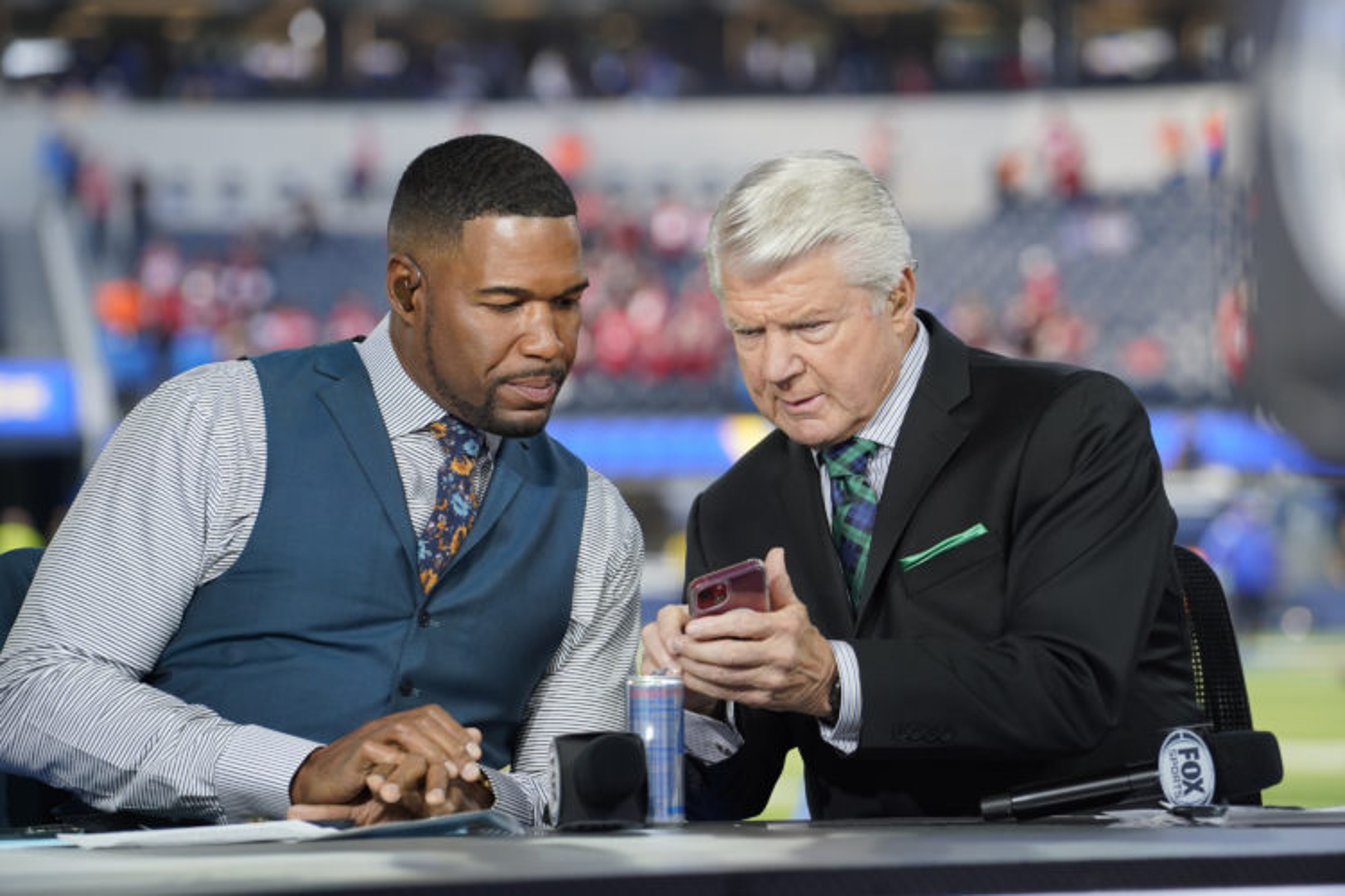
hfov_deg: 10.3
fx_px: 7472
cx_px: 672
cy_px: 448
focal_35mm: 200
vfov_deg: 6.9
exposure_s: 1/400
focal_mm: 200
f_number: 5.6
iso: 1000
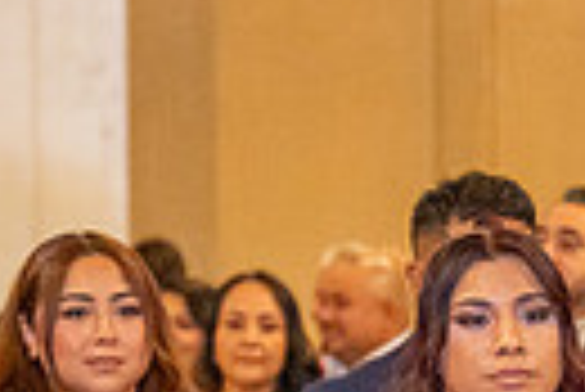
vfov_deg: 4.4
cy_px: 800
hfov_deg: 6.5
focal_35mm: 312
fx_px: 5076
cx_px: 828
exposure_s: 1/200
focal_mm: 70
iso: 2000
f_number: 3.5
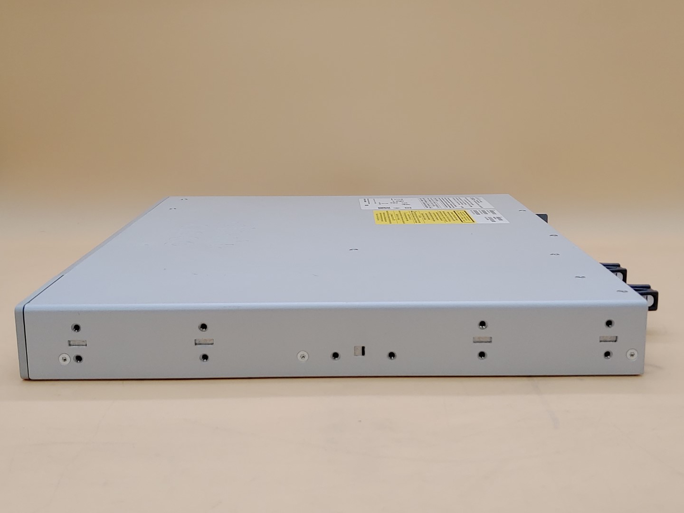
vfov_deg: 32.9
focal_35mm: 44
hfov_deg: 42.9
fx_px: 869
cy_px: 256
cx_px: 342
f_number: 1.8
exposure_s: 1/120
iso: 50
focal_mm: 4.36
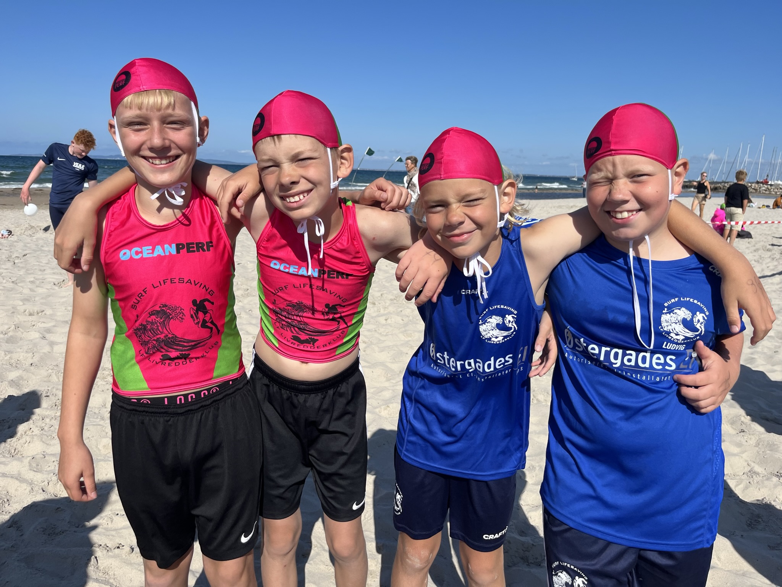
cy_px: 294
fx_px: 587
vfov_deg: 53.1
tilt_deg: -12.6
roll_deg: -1.6
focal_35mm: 26
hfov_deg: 67.3
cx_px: 391
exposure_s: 1/4854
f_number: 1.6
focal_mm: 5.1
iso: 50
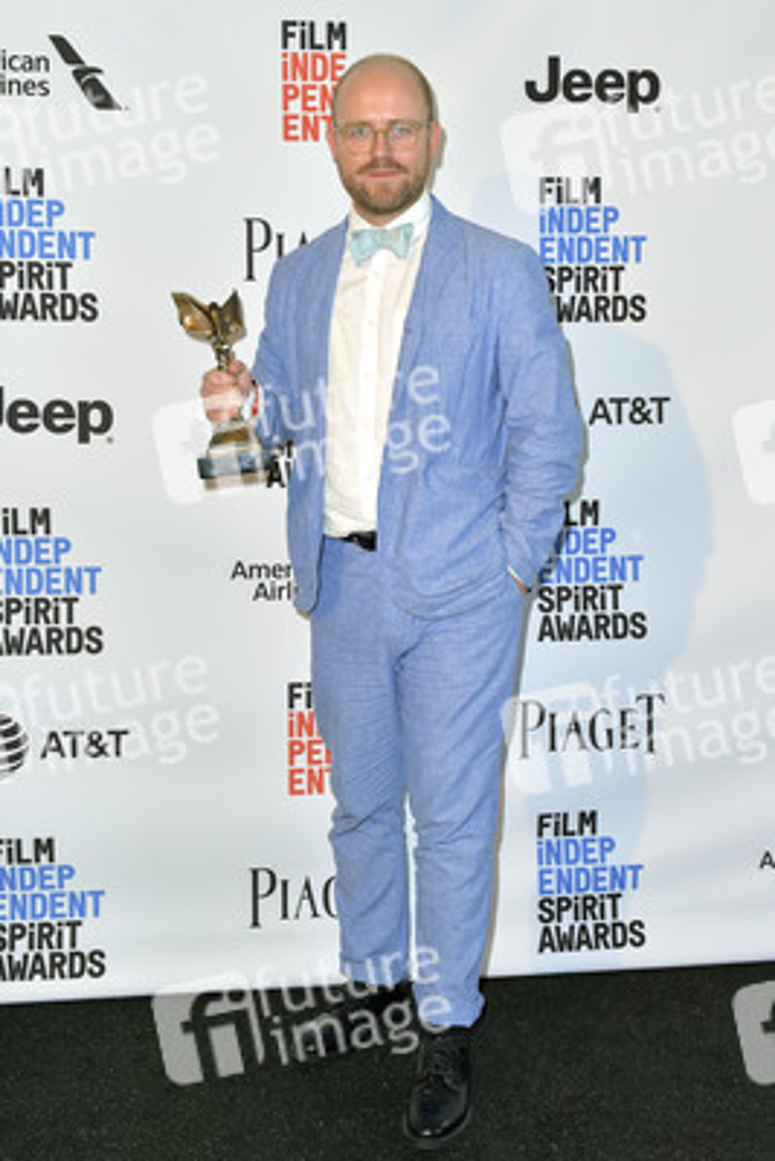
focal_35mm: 34
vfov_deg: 55.8
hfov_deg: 38.9
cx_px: 388
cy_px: 580
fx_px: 1097
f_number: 6.3
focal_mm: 34
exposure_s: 1/320
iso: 500
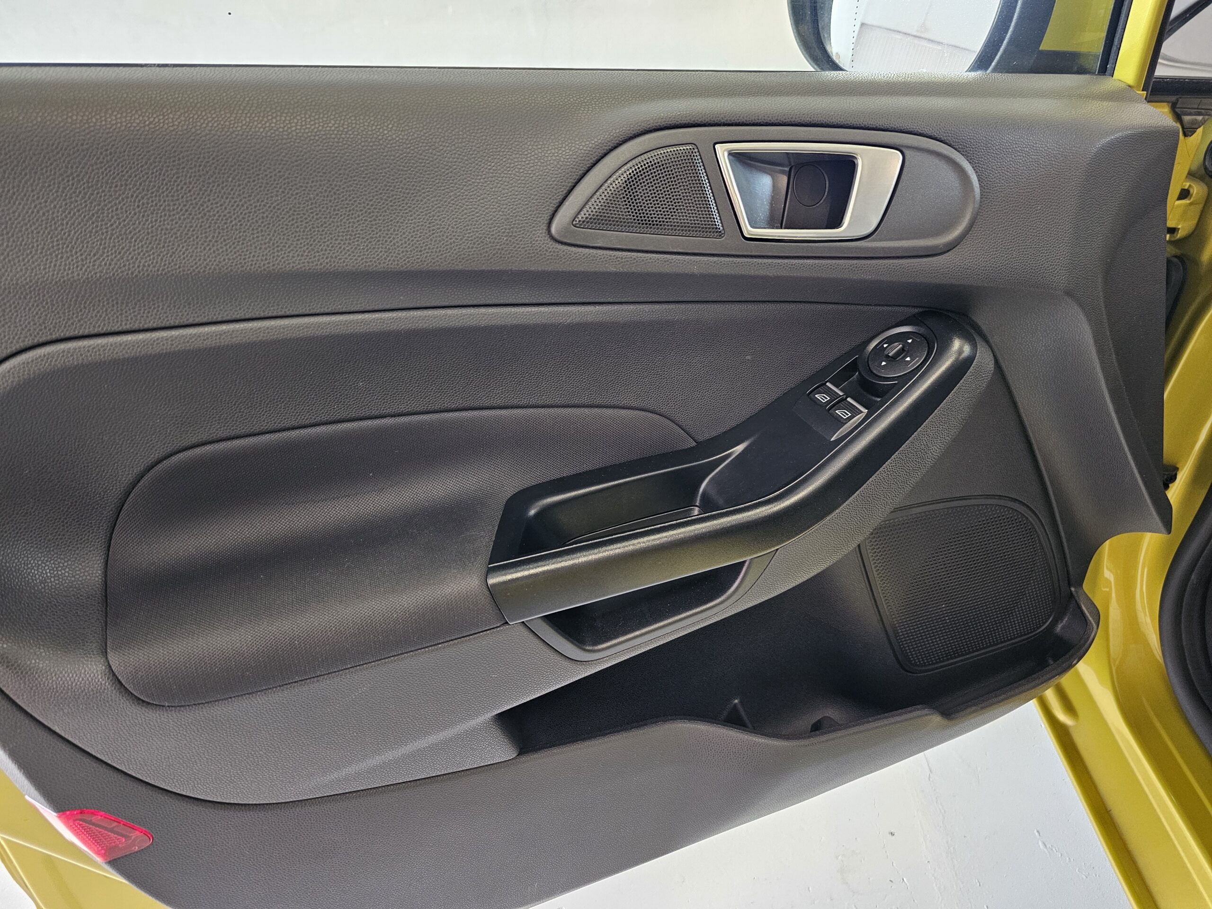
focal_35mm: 23
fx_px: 805
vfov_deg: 58.9
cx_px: 606
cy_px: 454
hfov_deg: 73.9
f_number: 1.7
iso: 640
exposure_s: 1/25
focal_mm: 6.3
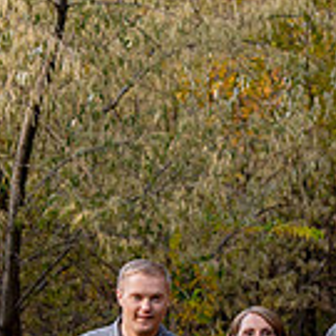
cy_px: 306
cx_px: 406
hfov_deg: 5.8
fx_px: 3294
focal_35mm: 300
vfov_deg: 5.8
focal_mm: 65
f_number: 4.5
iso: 400
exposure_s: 1/400
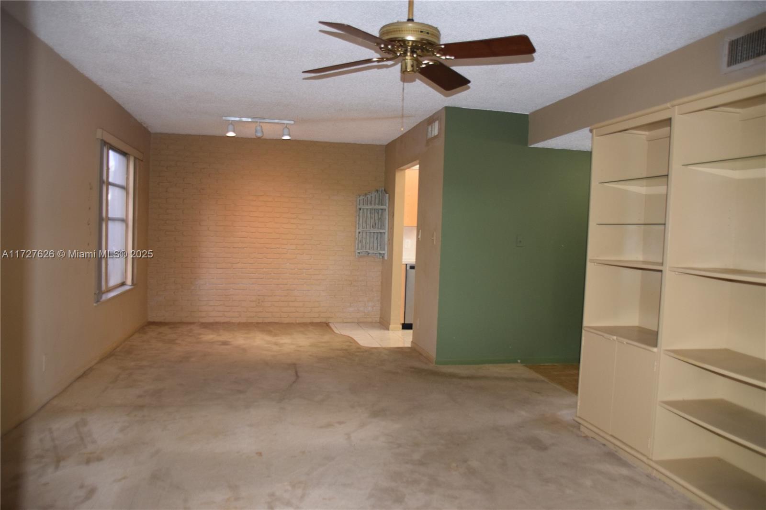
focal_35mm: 27
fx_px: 574
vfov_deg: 47.9
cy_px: 255
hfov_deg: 67.4
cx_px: 383
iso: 1000
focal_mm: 18
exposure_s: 1/60
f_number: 3.5
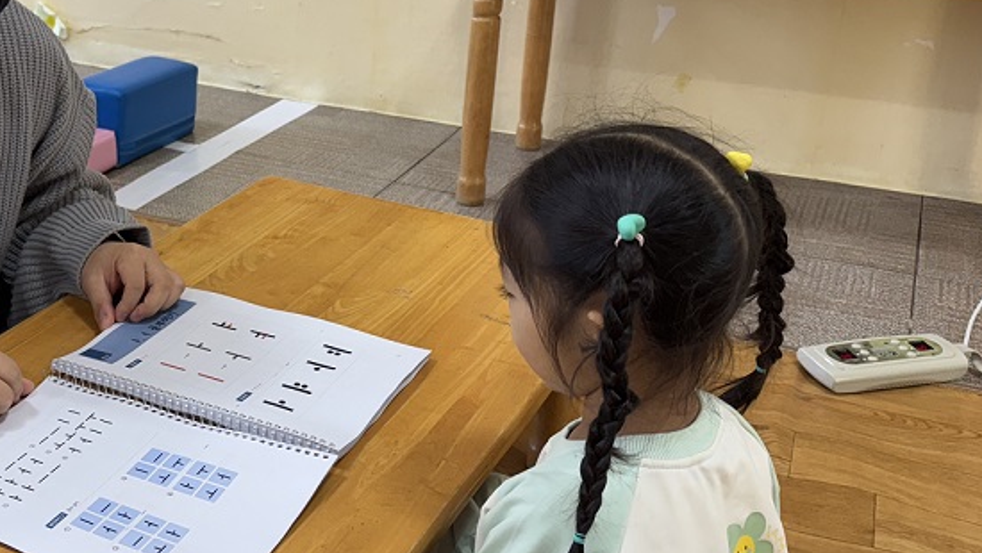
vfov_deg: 25.9
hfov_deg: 43.0
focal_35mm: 46
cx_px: 234
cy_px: 207
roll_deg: -0.5
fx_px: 1198
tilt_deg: -22.0
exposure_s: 1/120
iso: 160
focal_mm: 6.76
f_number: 1.78
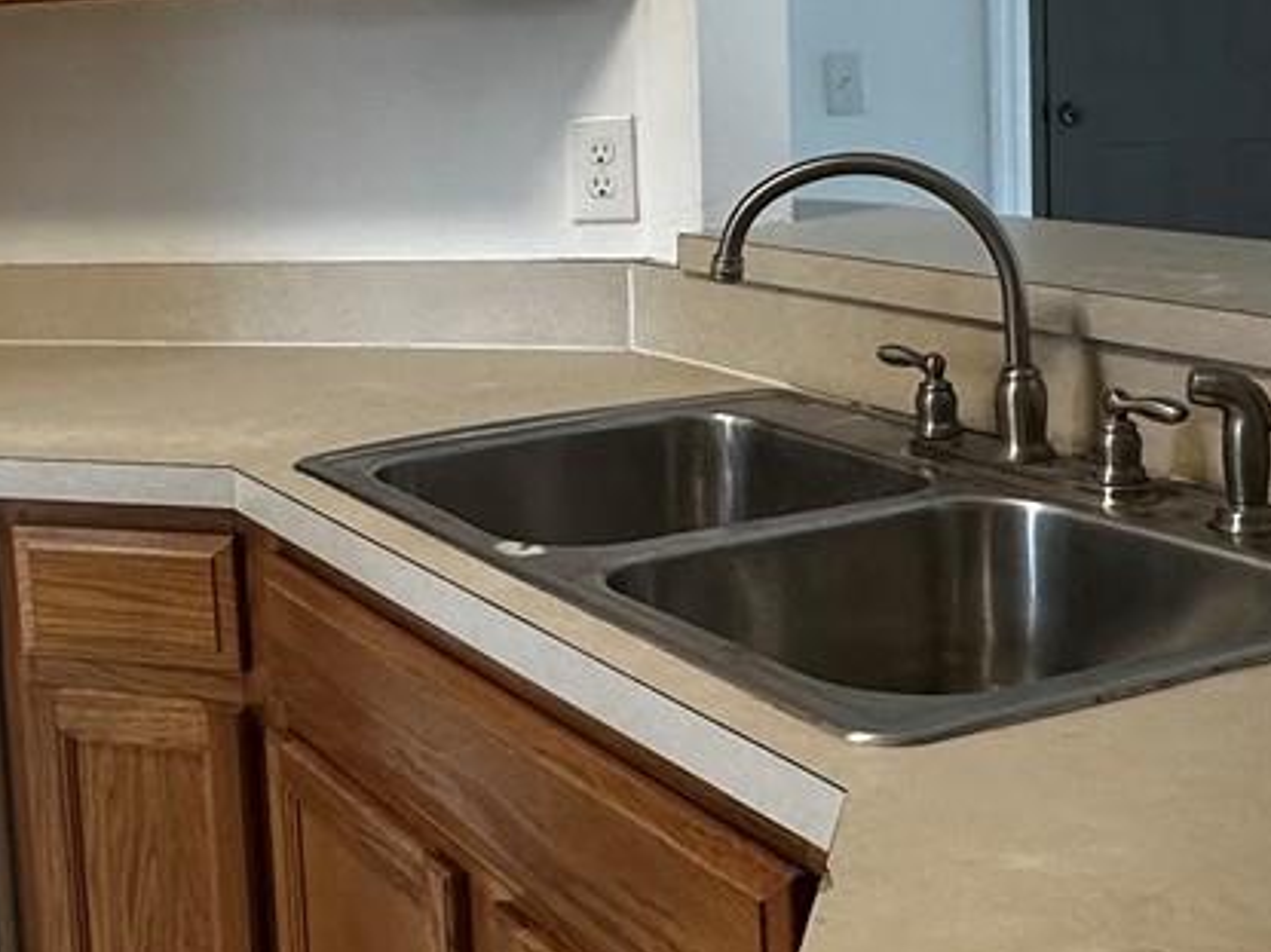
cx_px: 263
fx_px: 1982
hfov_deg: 34.5
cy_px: 260
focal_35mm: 54
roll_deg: +3.1
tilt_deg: -6.7
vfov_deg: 26.7
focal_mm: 2.22
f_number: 2.2
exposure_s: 1/99
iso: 250
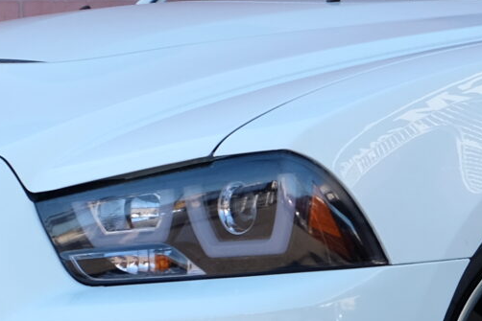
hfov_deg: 6.6
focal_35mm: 311
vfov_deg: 4.4
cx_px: 615
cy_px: 162
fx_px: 4165
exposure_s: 1/150
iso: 200
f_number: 5.6
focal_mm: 40.7
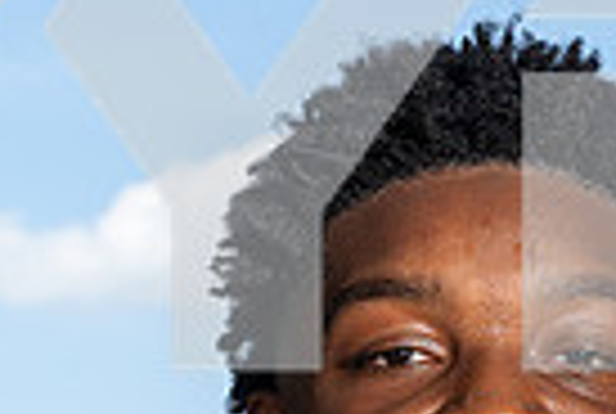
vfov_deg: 4.8
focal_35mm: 283
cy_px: 682
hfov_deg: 7.3
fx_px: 4853
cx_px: 450
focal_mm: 67
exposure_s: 1/250
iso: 160
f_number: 10
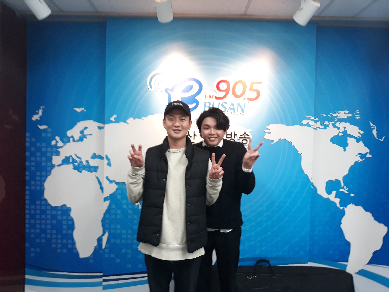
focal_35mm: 27
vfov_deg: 51.4
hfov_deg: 65.3
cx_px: 194
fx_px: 303
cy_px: 146
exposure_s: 1/40
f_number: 1.7
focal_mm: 3.71
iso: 100
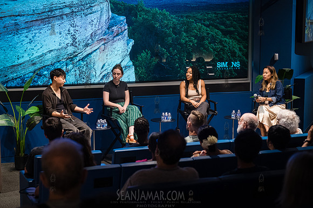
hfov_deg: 29.7
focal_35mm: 68
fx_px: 591
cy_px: 104
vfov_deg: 20.0
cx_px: 156
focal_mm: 68
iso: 5000
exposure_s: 1/200
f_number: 4
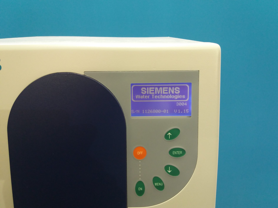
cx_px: 139
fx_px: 225
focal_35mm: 28
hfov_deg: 63.4
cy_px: 104
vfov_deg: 49.7
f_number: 1.9
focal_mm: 3.7
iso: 160
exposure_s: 1/33
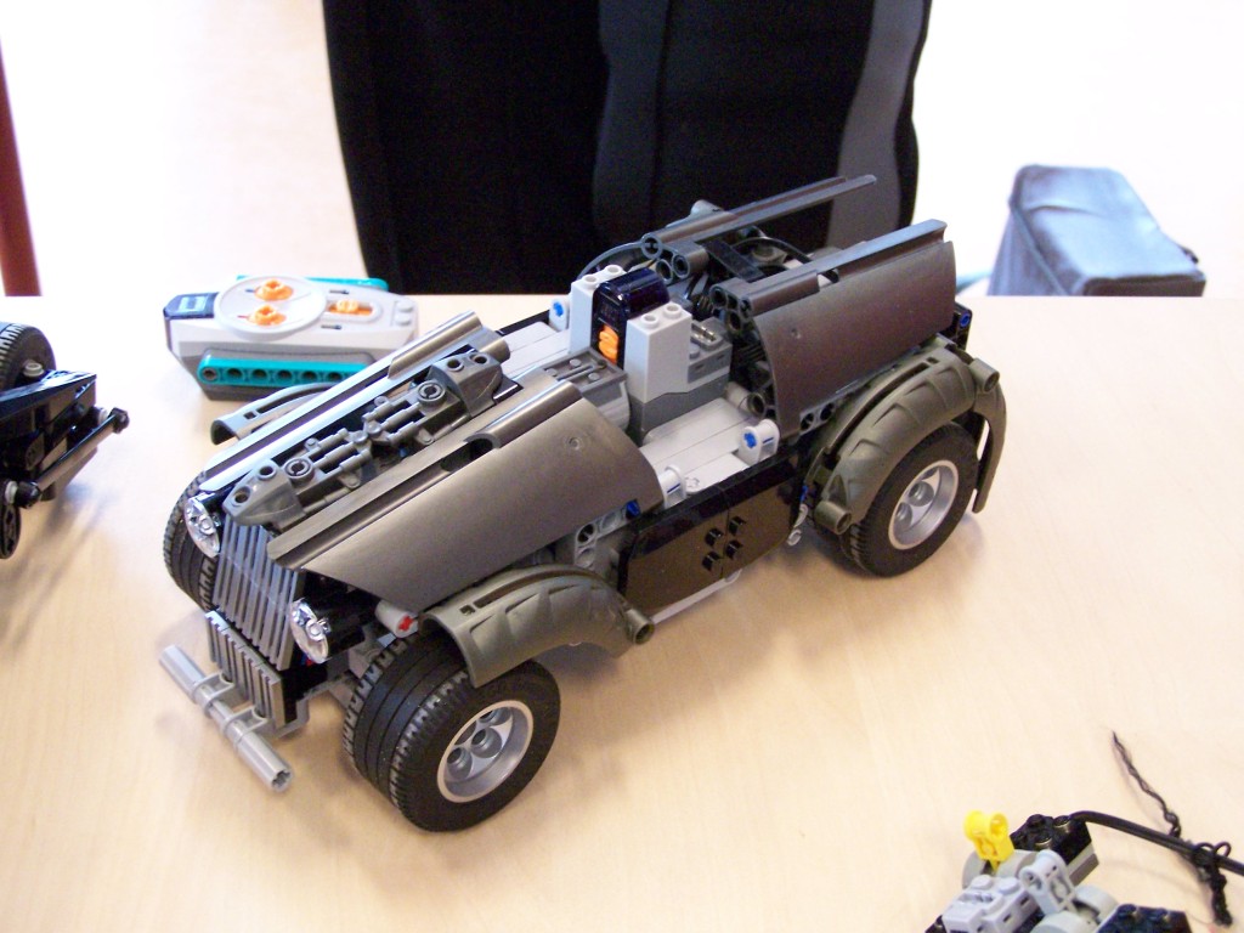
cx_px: 622
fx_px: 1833
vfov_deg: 28.6
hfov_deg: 37.5
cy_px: 466
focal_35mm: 51
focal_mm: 8.5
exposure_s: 1/20
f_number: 3
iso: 400
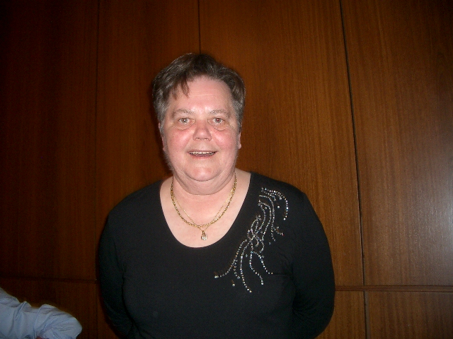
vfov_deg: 40.7
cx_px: 226
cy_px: 170
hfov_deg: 52.6
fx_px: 458
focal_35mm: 35
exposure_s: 1/40
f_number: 2.6
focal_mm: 5.8
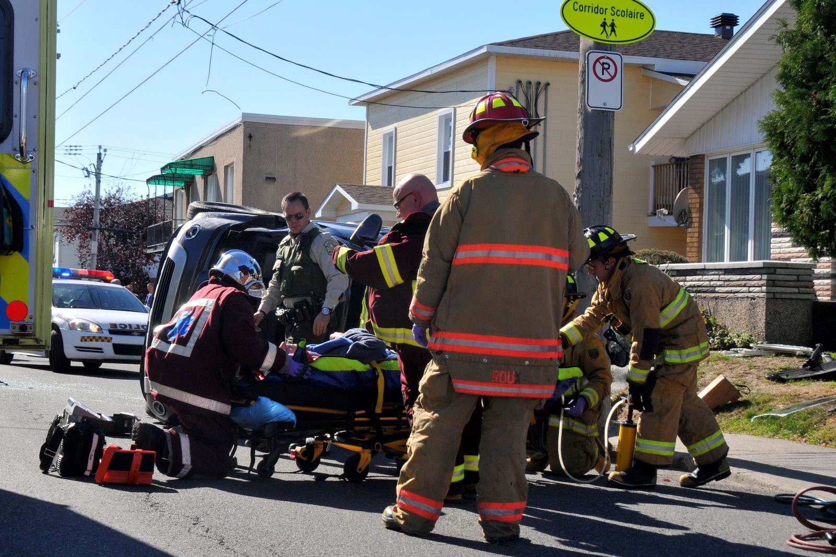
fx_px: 1115
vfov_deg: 28.1
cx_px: 418
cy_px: 278
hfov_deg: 41.1
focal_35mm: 48
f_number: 10
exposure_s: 1/400
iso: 320
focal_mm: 32
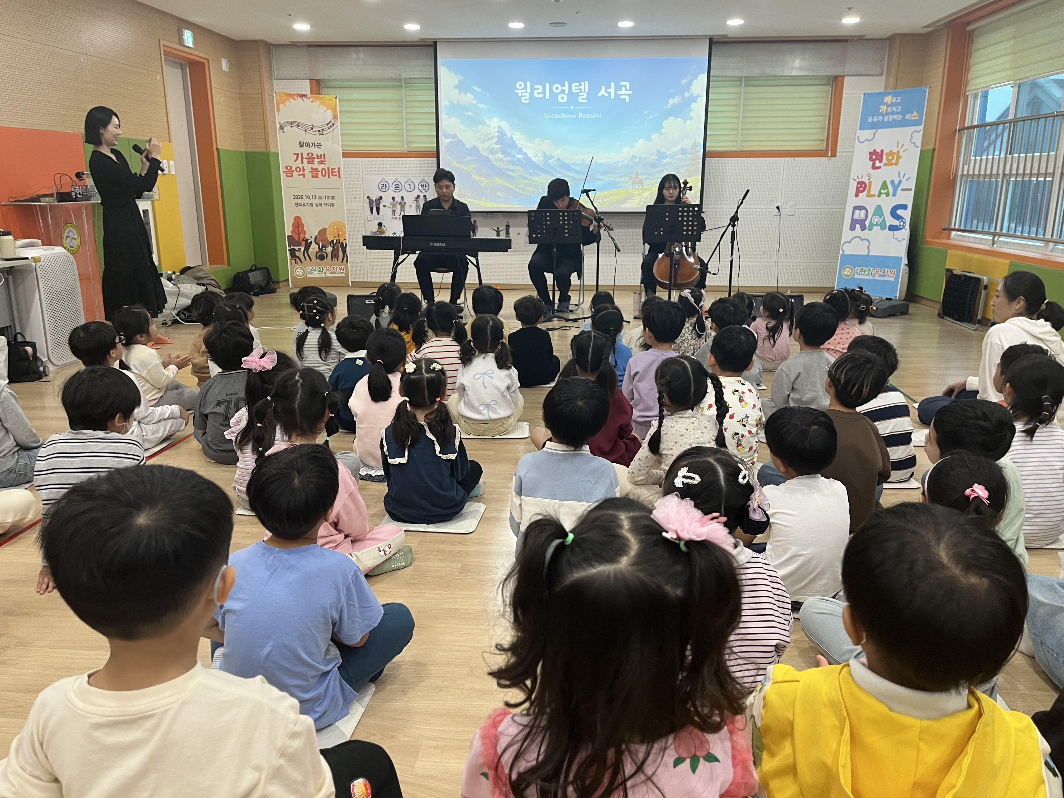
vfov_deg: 53.1
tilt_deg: -16.0
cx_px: 532
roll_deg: +0.0
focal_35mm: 26
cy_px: 399
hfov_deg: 67.3
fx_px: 799
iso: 100
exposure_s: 1/60
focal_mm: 5.1
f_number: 1.6
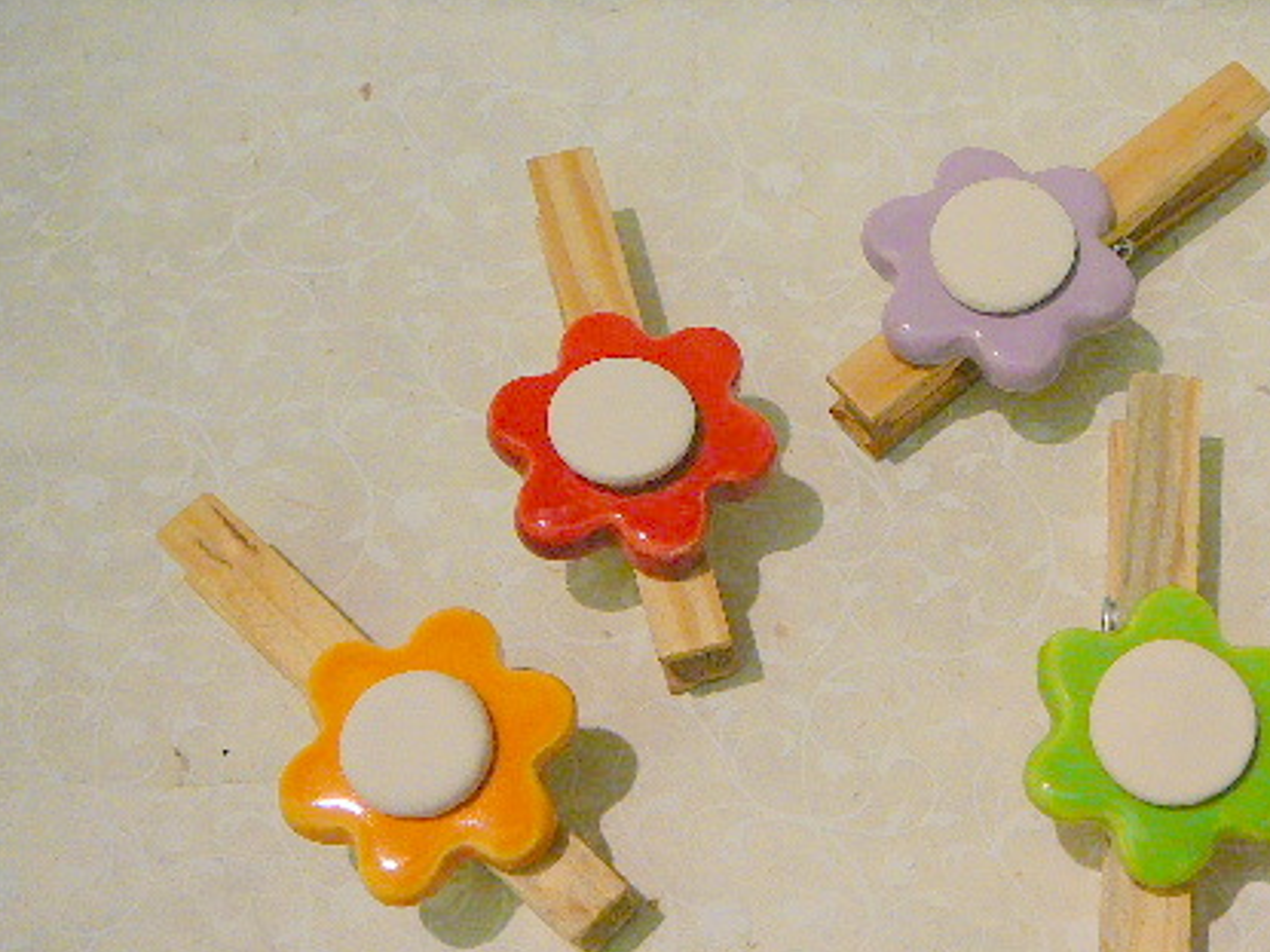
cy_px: 594
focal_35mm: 54
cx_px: 924
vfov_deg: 26.9
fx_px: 1981
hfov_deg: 34.9
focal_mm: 5.2
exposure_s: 1/60
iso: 200
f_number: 2.8
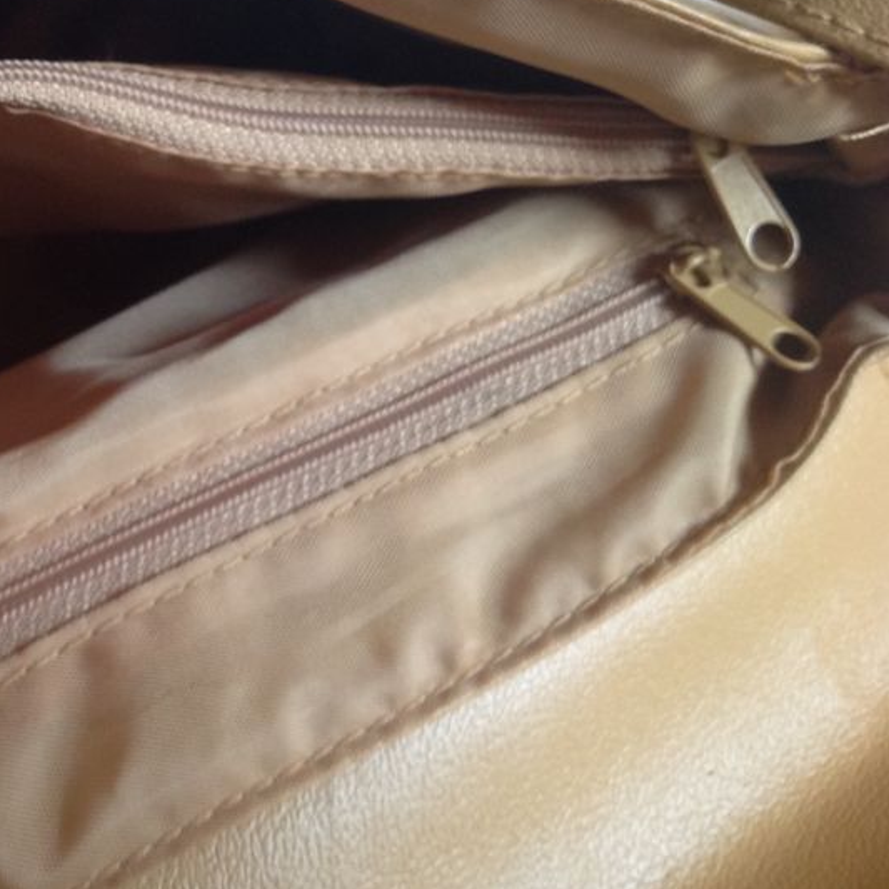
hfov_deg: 28.3
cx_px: 70
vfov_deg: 29.4
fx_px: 1685
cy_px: 331
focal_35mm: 58
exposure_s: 1/15
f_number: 2.4
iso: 125
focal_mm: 4.28
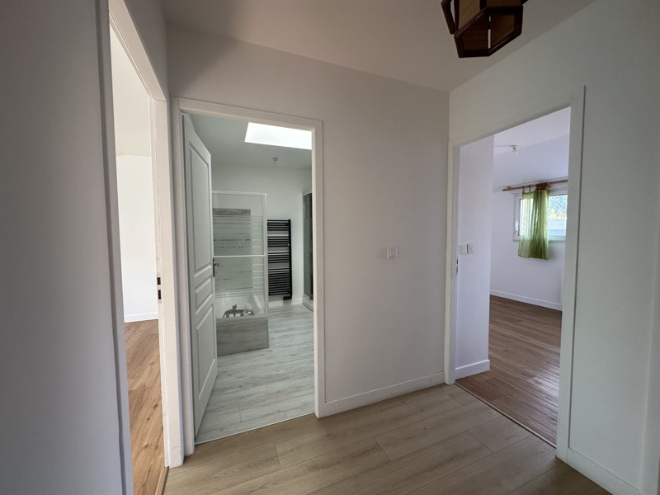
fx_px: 267
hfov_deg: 102.1
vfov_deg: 85.7
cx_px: 330
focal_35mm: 14
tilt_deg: -3.0
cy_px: 248
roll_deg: +0.5
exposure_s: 1/99
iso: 100
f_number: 2.2
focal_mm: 2.22
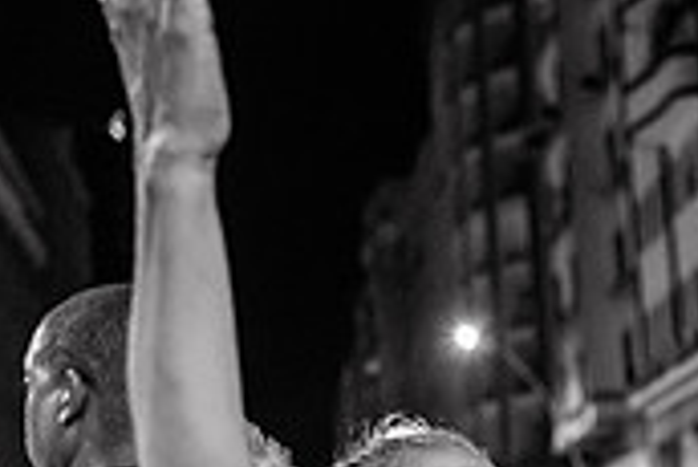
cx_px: 655
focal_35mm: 89
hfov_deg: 22.2
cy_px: 441
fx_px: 1727
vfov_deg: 15.2
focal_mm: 24
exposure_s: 1/200
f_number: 1.8
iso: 5000
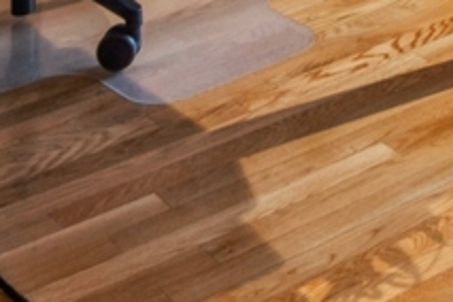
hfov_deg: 11.9
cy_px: -608
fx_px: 1434
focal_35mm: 114
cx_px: 1265
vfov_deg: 9.4
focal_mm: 15
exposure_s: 1.3
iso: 100
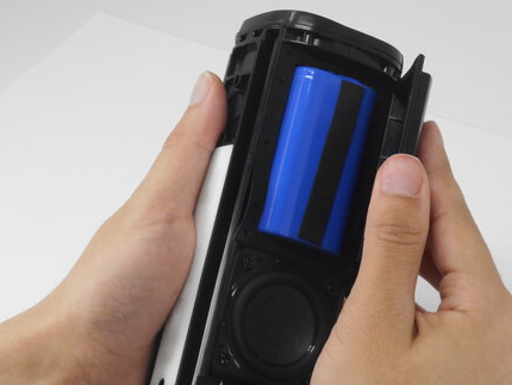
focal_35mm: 161
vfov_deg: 9.2
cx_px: 263
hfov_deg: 12.3
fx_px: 2383
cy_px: 207
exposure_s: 1/60
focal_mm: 20.9
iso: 180
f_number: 5.9
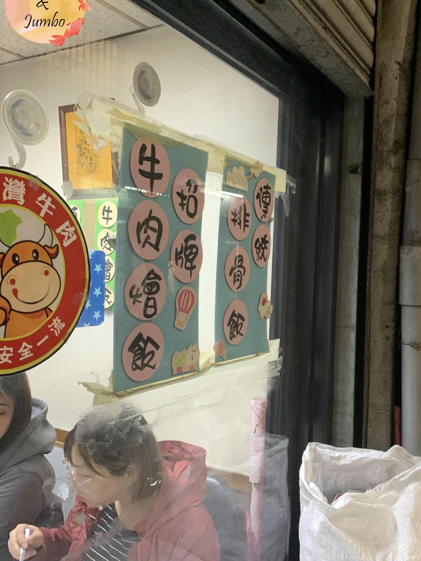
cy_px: 305
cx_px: 261
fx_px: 535
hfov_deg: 42.6
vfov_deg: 55.3
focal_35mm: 33
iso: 320
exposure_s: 1/60
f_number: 1.8
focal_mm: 4.25
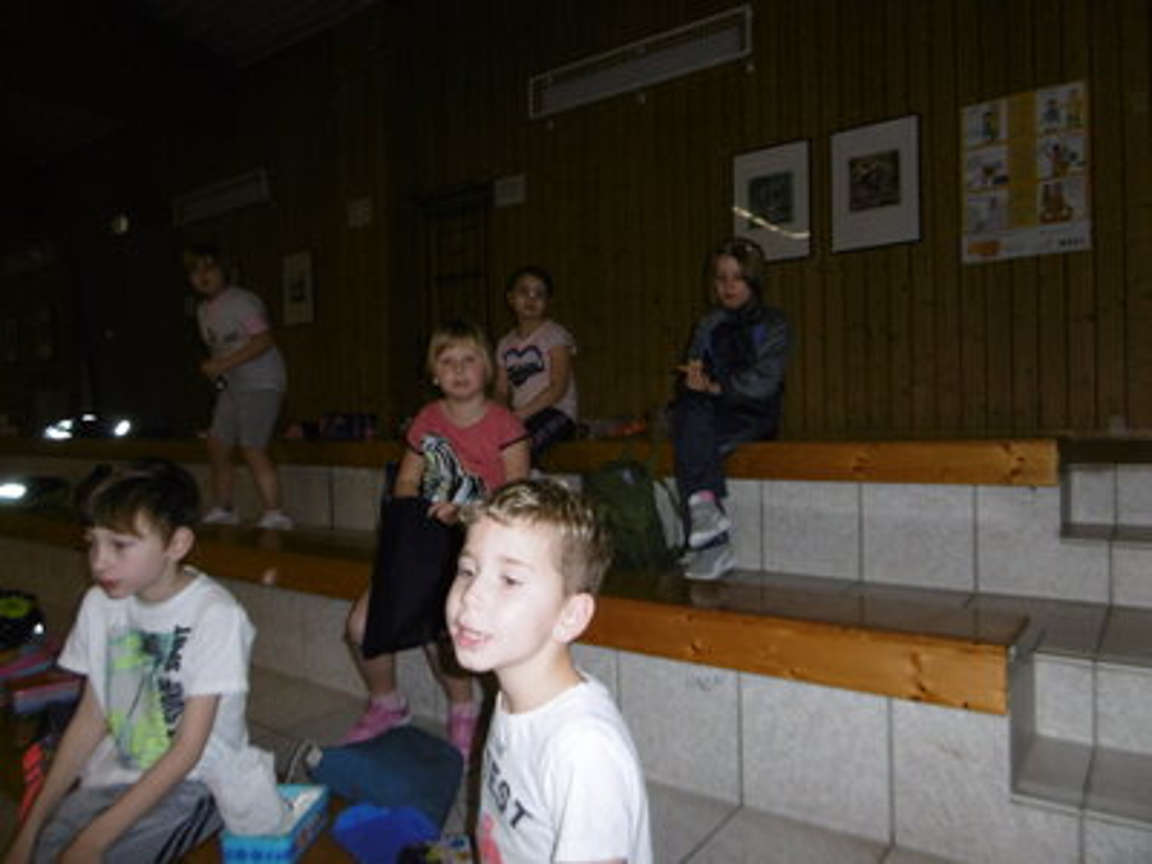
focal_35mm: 24
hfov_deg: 71.6
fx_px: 799
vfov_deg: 56.8
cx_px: 576
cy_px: 432
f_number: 3.1
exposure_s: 1/60
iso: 200
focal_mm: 4.3
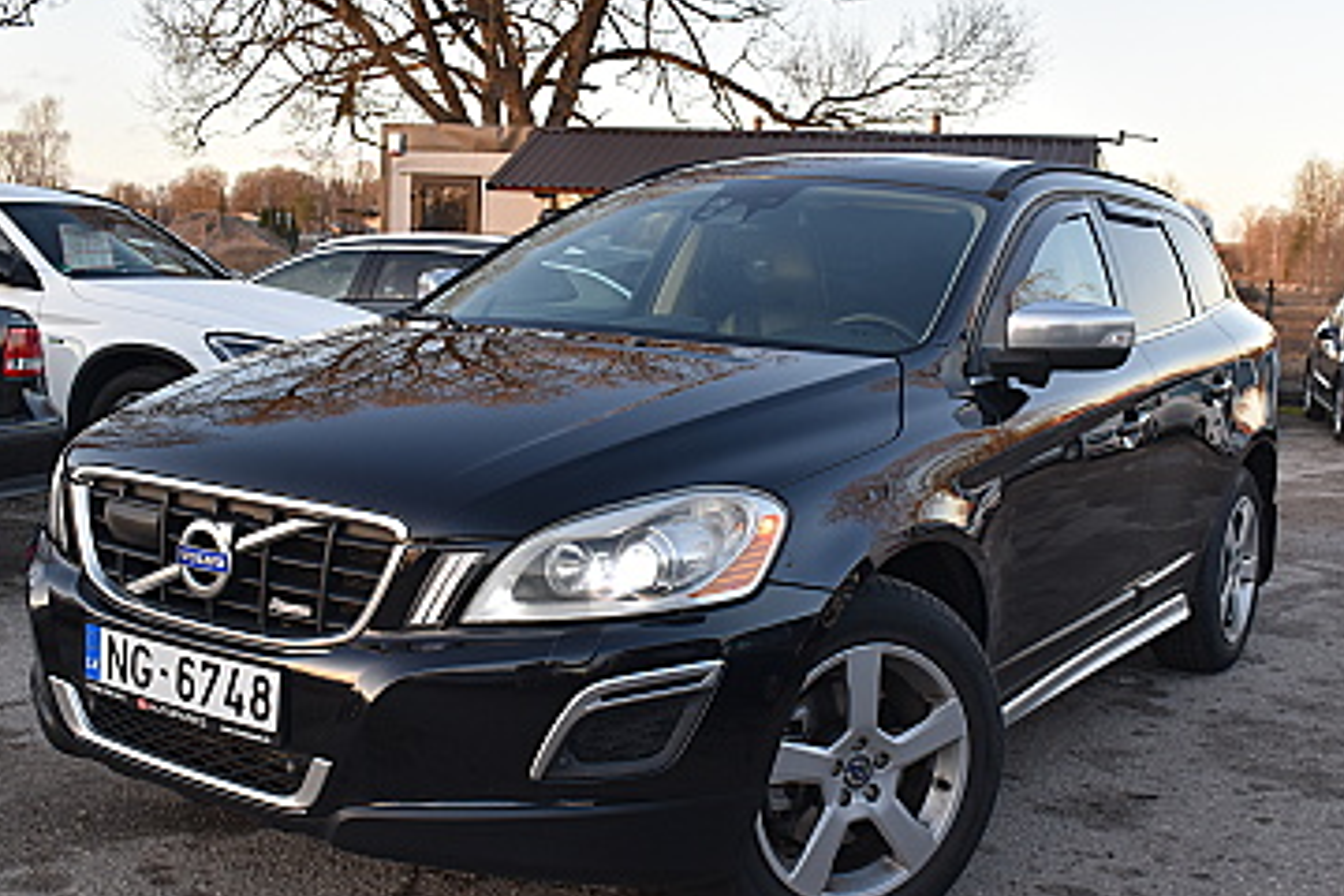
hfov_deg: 48.5
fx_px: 1493
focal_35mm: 40
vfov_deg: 33.4
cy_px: 472
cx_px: 668
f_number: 8
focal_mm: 24
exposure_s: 1/125
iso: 400
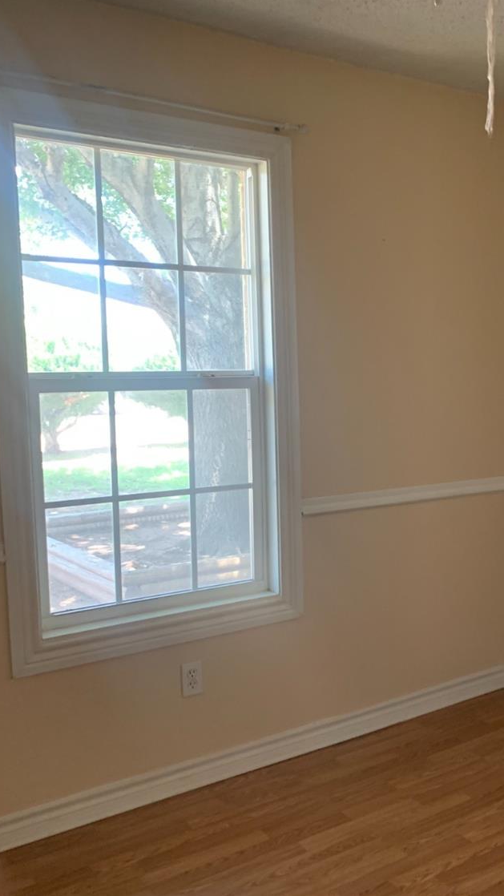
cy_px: 446
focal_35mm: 38
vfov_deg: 52.8
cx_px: 502
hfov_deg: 29.2
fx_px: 903
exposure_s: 1/60
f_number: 1.8
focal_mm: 4.25
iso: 160
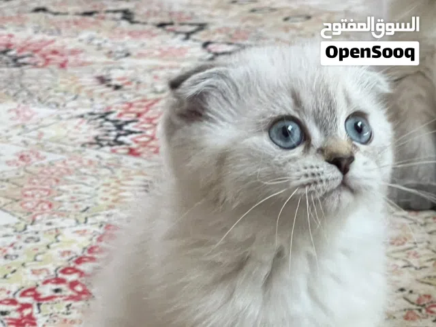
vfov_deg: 19.1
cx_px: 218
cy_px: 164
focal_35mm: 77
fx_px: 970
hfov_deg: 25.3
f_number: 2.8
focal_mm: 9
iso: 400
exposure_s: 1/60
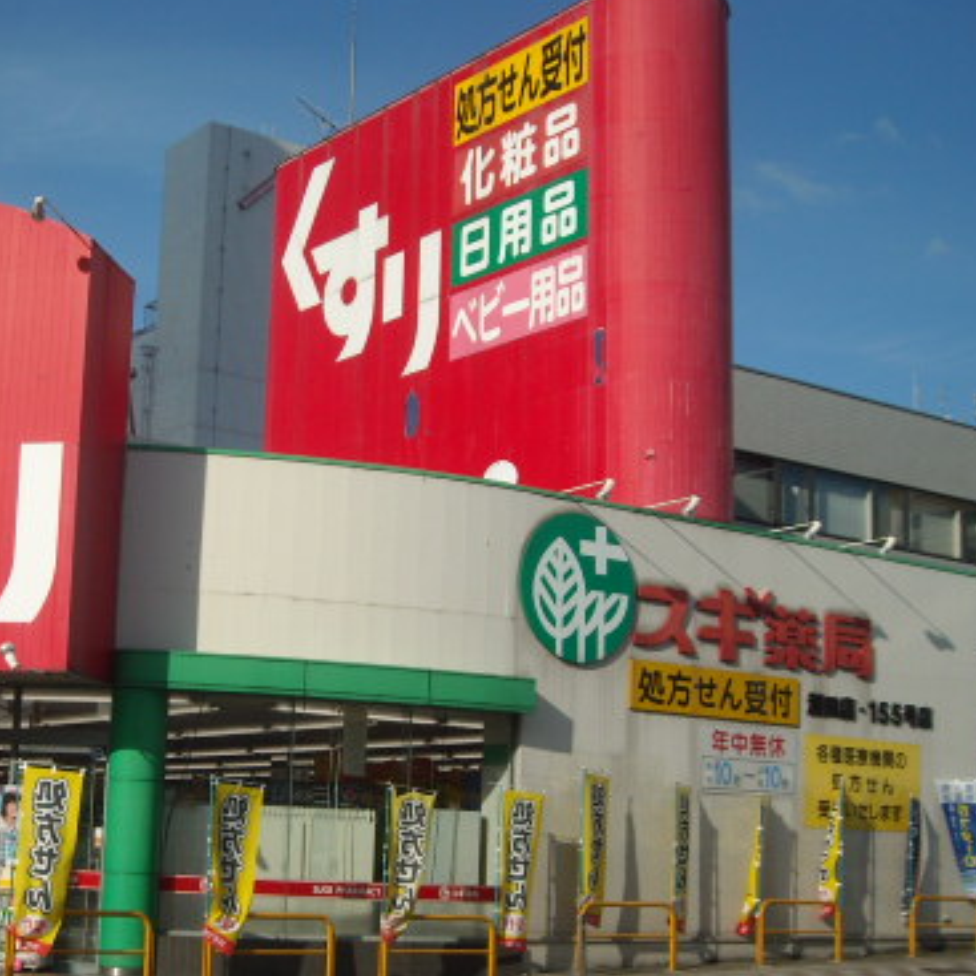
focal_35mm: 54
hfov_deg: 31.0
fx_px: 1723
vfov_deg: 31.6
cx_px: 229
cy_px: 553
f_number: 5.6
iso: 64
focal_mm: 5.7
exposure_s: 1/521
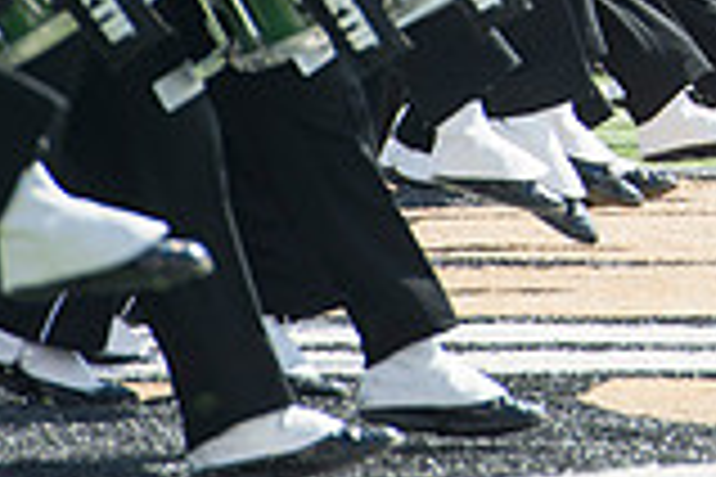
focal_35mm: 730
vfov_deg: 1.9
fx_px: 14518
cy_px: -364
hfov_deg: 2.8
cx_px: 1175
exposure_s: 1/1000
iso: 200
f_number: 4.5
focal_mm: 200
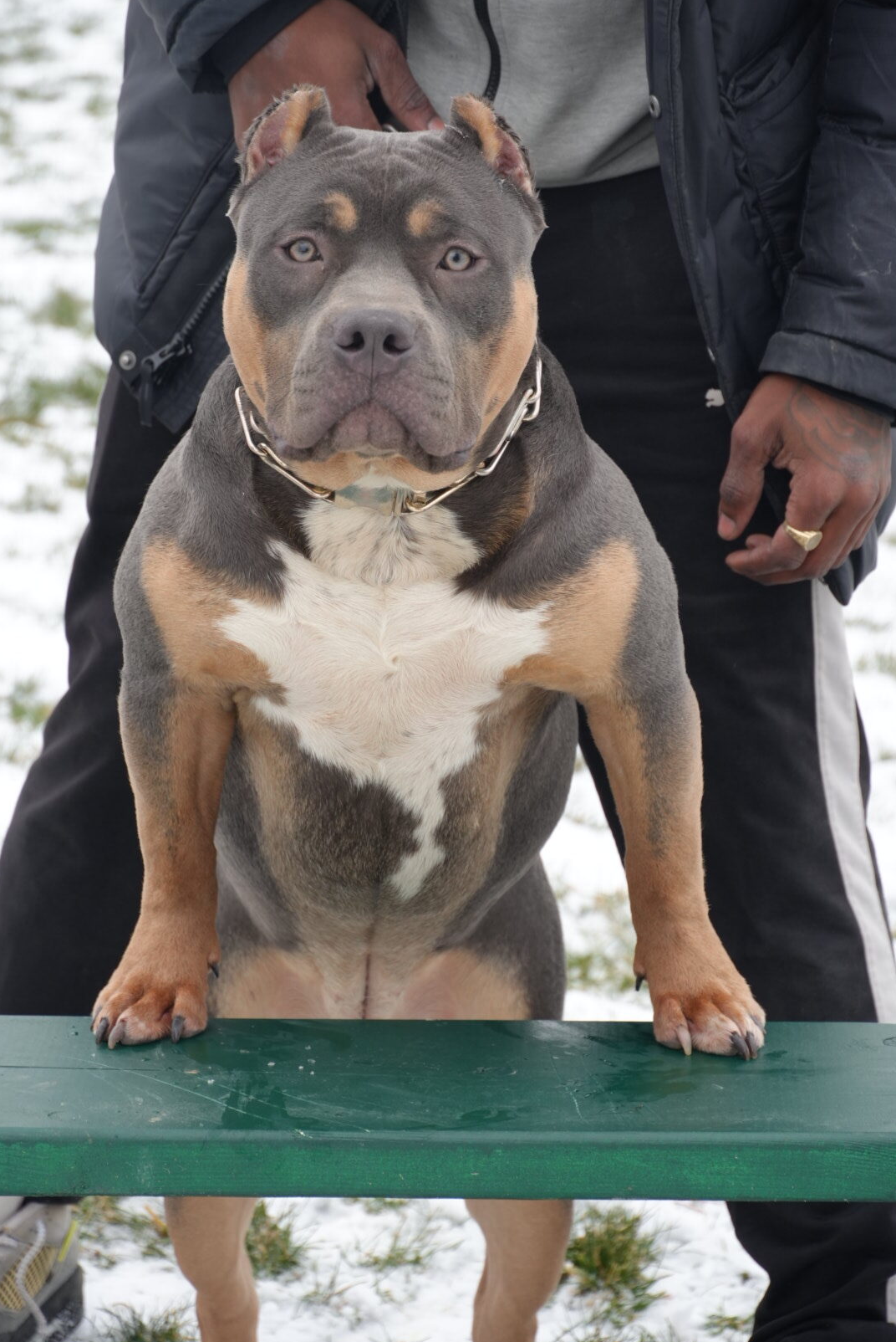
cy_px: 672
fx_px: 4901
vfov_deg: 15.6
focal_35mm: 132
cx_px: 446
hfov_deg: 10.4
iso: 250
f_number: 5.6
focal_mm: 87
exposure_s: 1/160
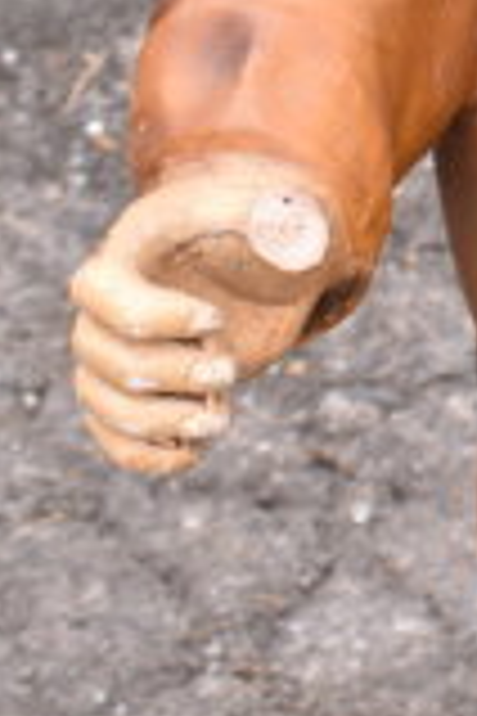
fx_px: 3438
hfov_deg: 7.5
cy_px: -299
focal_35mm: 173
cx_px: 1080
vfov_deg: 11.5
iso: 200
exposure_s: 1/125
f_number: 5.6
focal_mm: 20
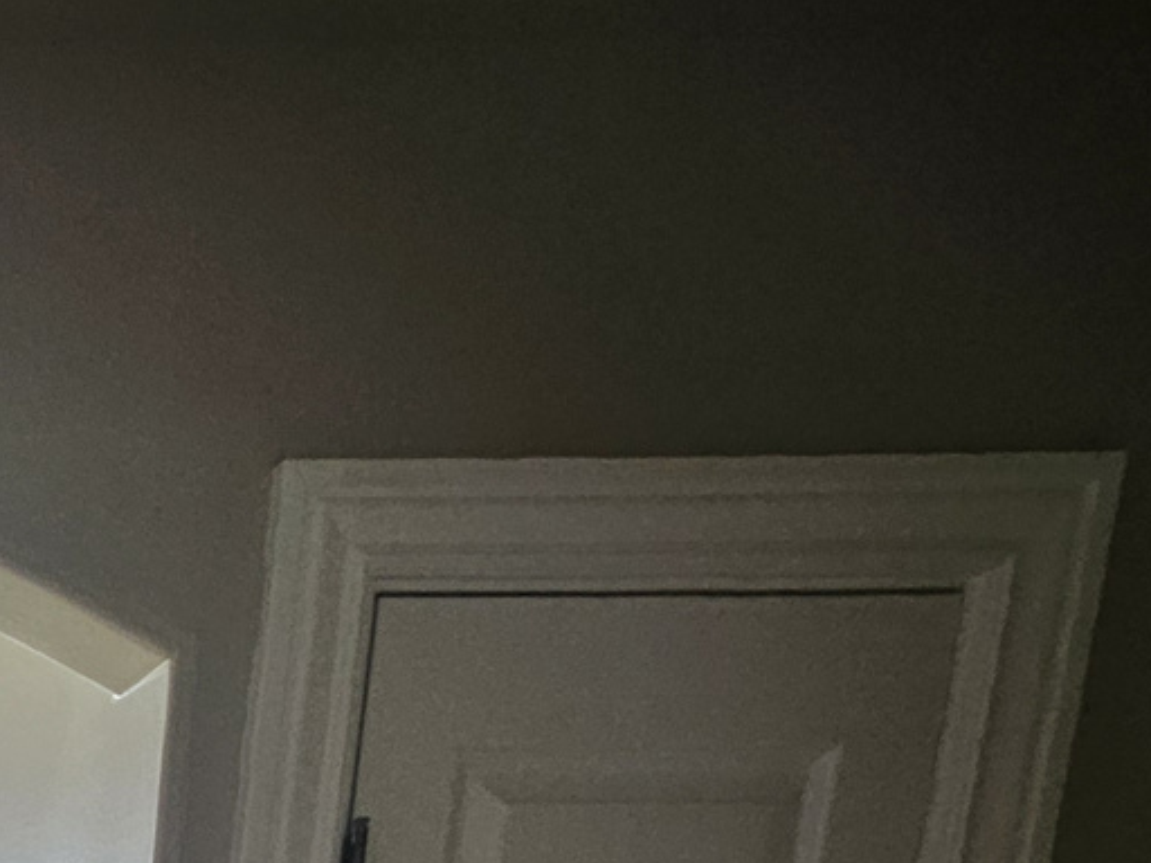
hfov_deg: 24.6
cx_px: -726
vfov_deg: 19.2
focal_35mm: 52
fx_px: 1729
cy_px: 1647
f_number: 2.2
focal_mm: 1.74
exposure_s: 1/60
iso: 125
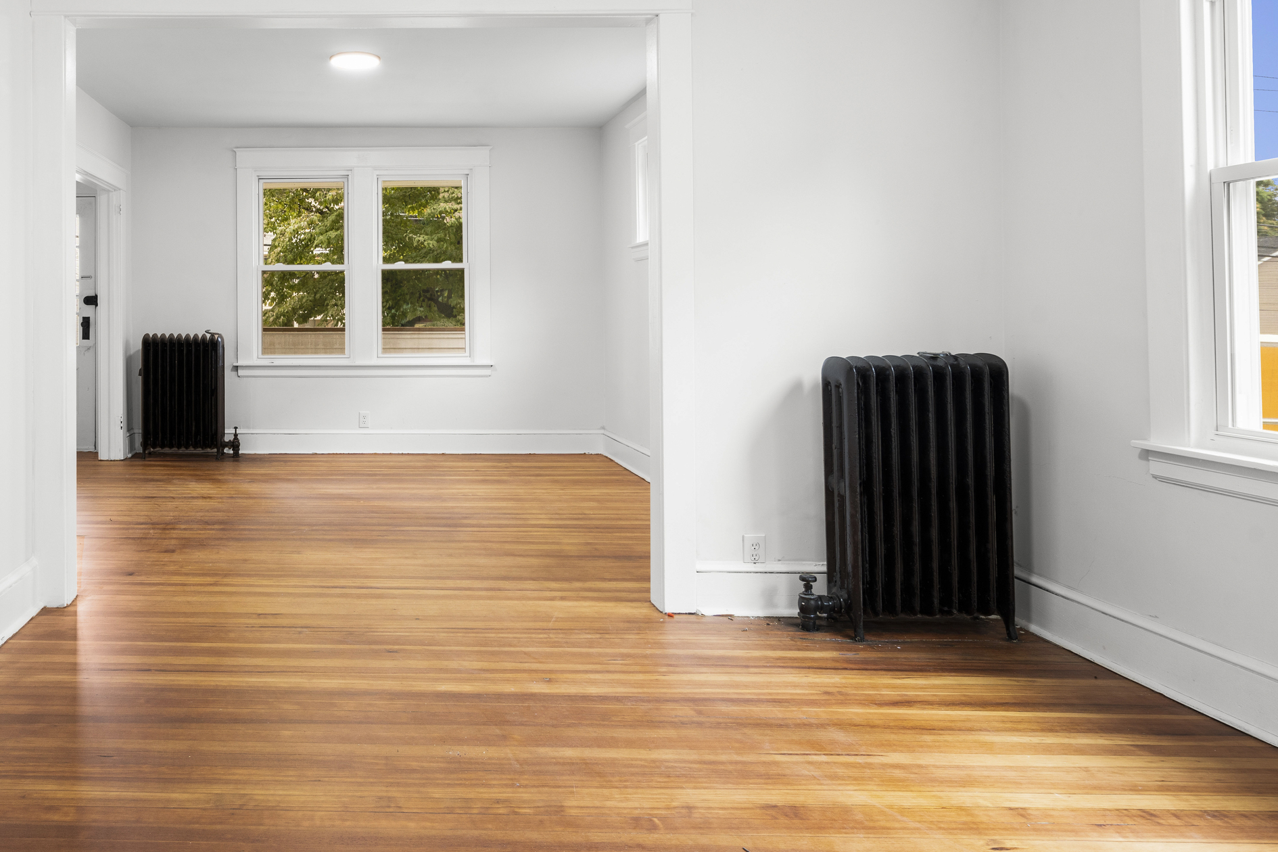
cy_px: 295
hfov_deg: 66.1
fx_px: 923
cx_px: 356
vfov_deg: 48.8
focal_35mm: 26
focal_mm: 16
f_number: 9
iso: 250
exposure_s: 1/1.25
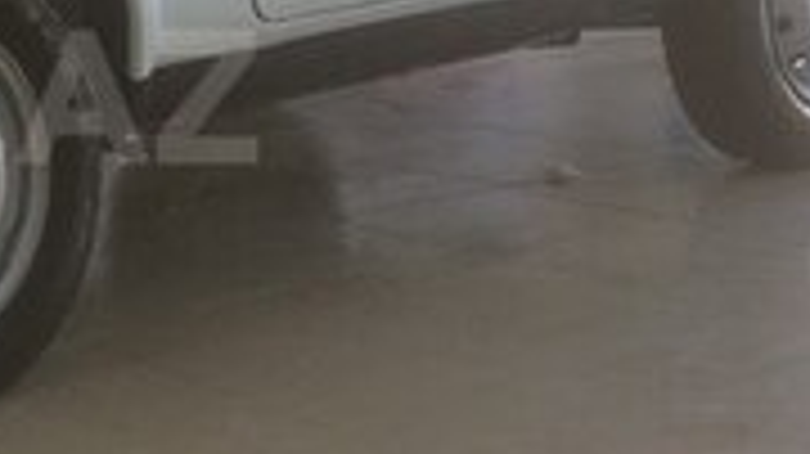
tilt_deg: -10.7
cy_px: 97
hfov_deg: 17.5
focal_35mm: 116
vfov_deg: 10.4
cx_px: -202
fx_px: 2490
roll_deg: +3.0
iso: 32
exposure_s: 1/154
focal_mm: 4.15
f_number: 2.2
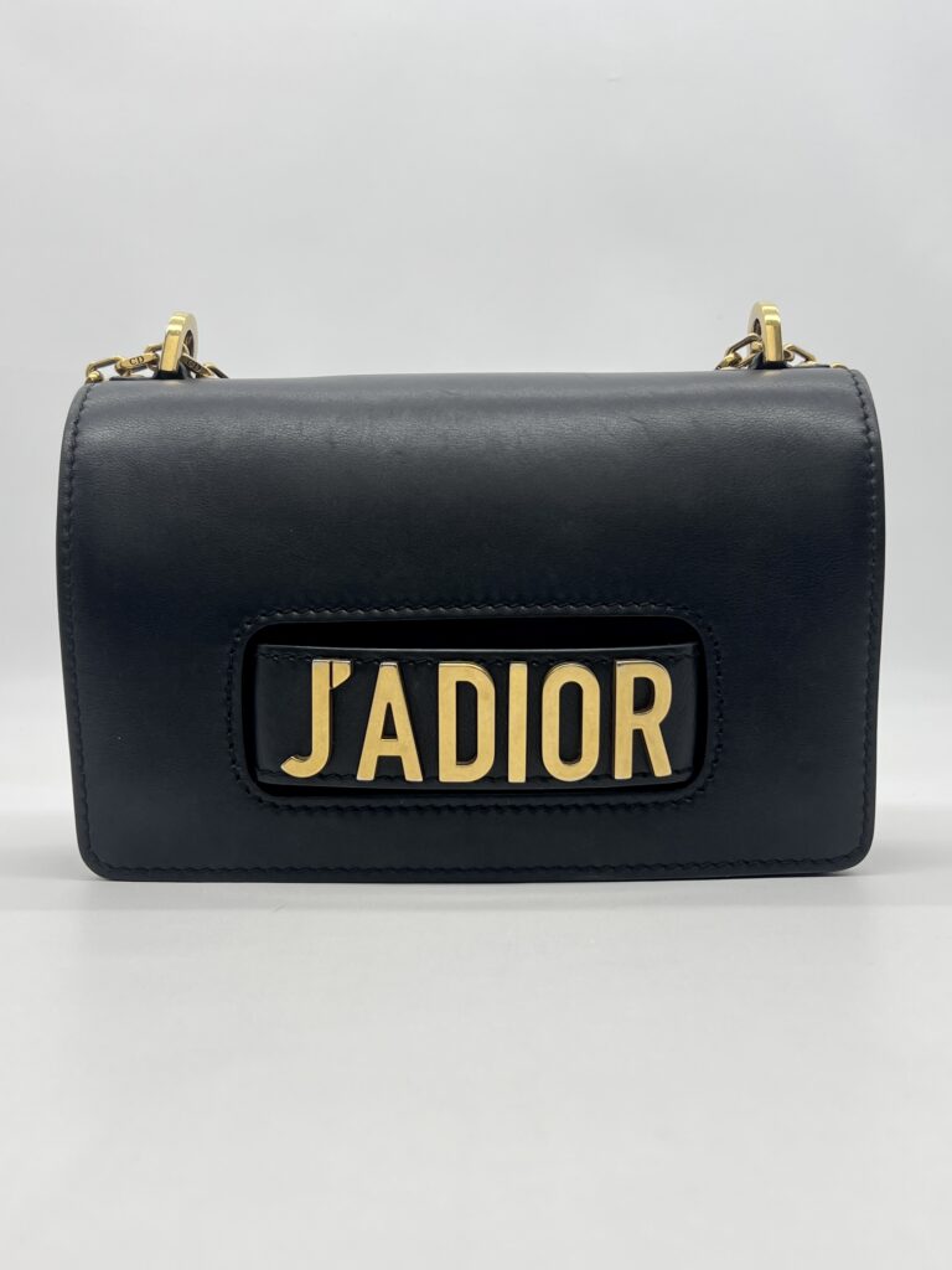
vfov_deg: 67.3
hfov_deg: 53.1
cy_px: 635
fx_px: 953
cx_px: 476
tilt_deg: -2.7
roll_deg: +0.5
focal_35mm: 26
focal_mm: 5.7
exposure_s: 1/158
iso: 40
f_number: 1.5
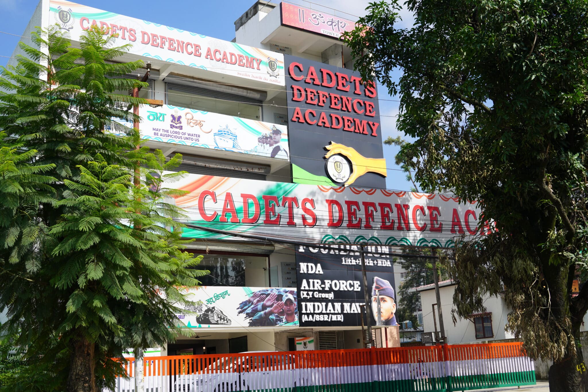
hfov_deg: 48.5
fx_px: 653
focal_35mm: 40
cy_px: 196
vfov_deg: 33.4
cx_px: 294
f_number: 9
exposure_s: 1/125
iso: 100
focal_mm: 40
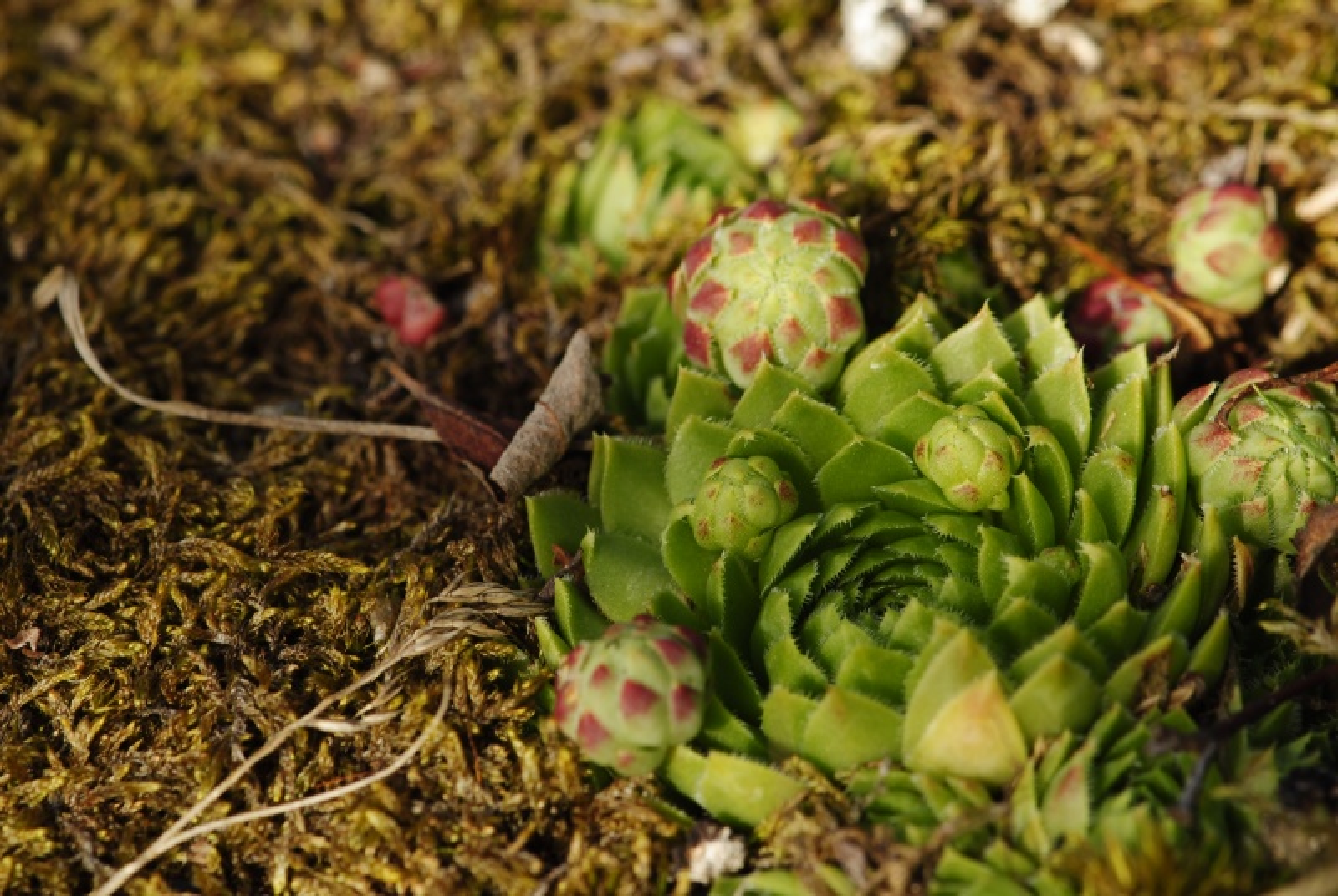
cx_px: 669
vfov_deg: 10.8
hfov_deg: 16.0
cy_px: 448
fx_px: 4746
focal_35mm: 128
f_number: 8
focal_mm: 85
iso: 100
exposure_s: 1/125
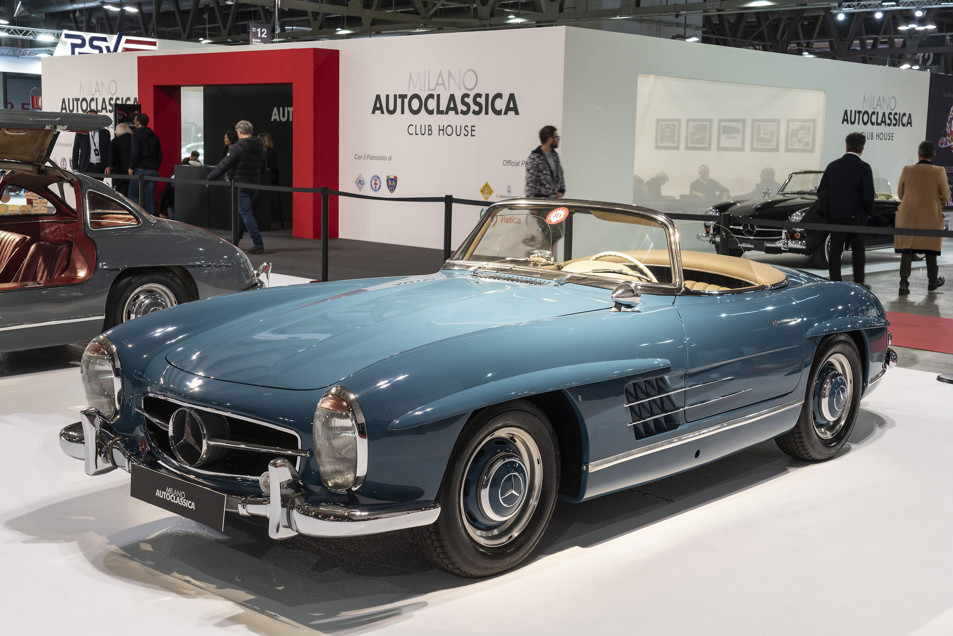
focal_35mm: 46
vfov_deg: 29.3
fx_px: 1218
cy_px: 318
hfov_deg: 42.7
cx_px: 476
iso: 1250
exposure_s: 1/30
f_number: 8
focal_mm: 46
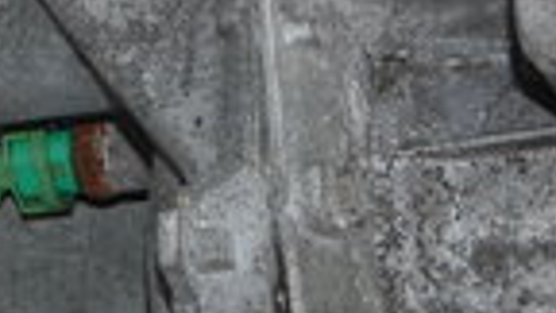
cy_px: -27
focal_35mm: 223
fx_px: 3288
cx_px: 127
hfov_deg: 9.6
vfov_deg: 5.4
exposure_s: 1/60
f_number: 3.8
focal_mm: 20
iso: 400
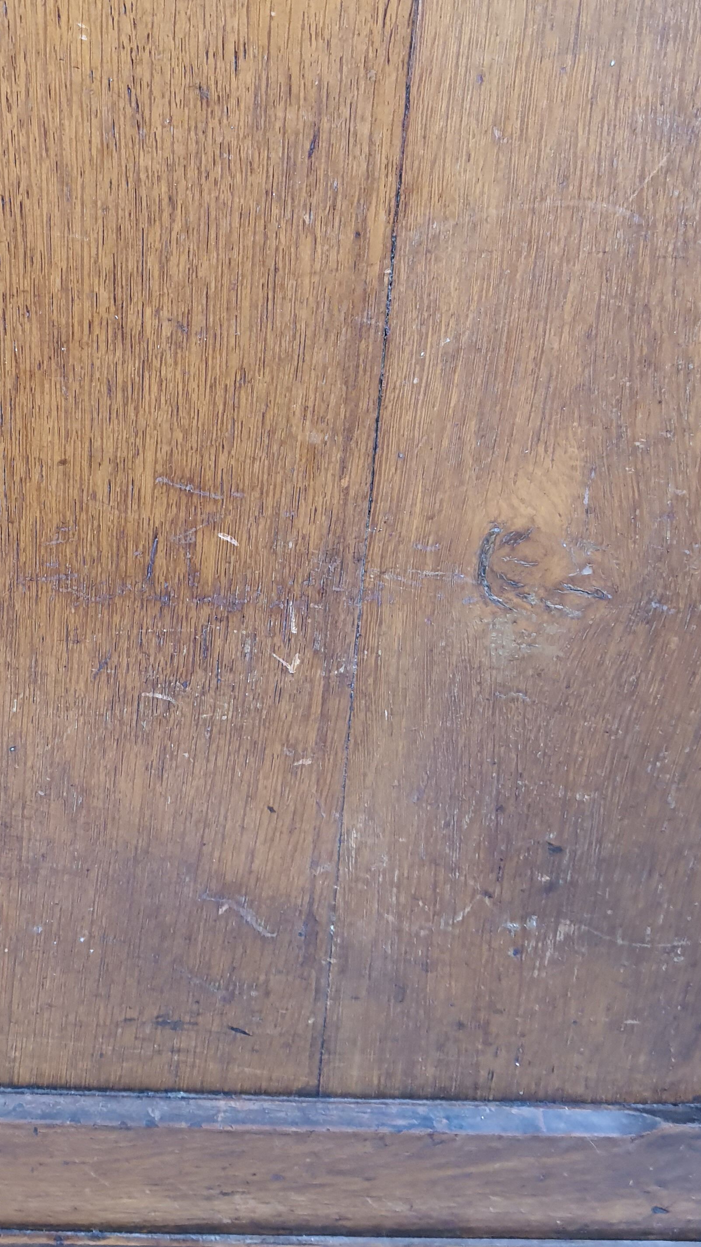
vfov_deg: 50.1
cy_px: 496
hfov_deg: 29.4
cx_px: 206
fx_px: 1322
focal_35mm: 40
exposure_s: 1/100
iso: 320
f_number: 1.7
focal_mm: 4.32
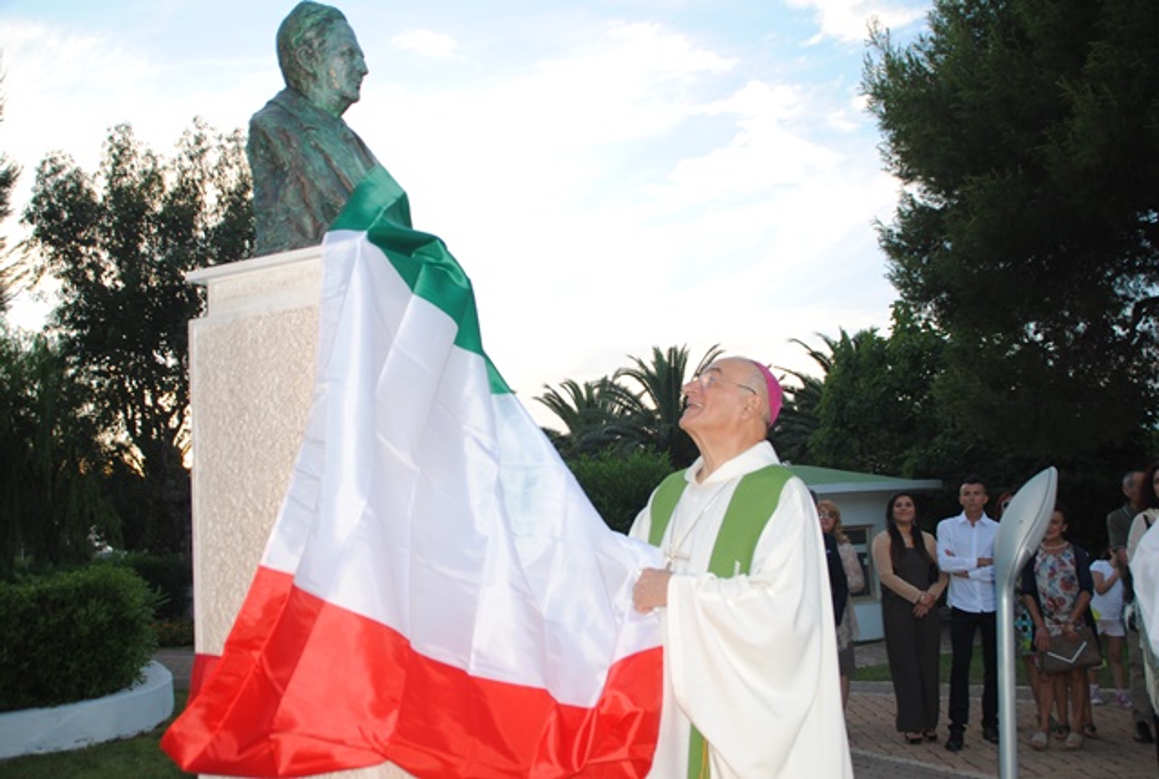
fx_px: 1210
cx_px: 580
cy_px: 390
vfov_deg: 35.7
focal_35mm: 38
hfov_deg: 51.2
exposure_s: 1/125
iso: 125
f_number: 3.8
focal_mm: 25
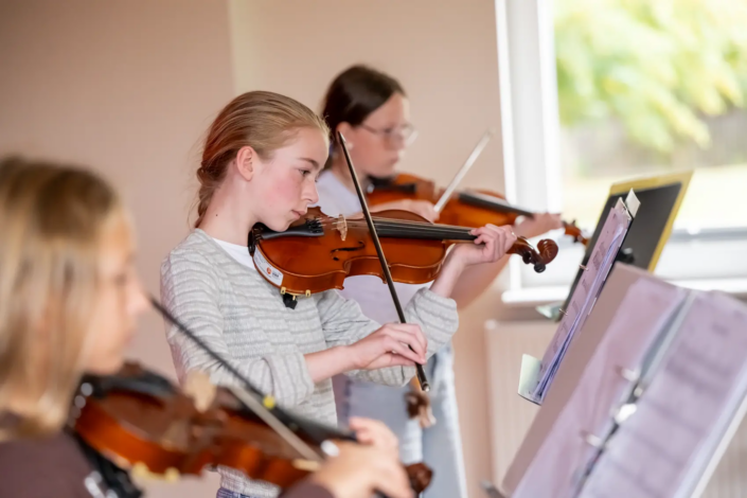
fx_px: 2054
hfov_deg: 20.6
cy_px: 249
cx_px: 374
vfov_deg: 13.8
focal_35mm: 99
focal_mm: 99
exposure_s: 1/250
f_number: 3.2
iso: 2500
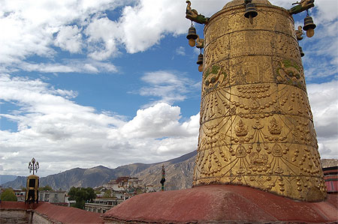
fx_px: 309
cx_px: 169
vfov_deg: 39.9
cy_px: 112
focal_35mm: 33
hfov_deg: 57.3
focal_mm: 22
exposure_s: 1/400
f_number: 10
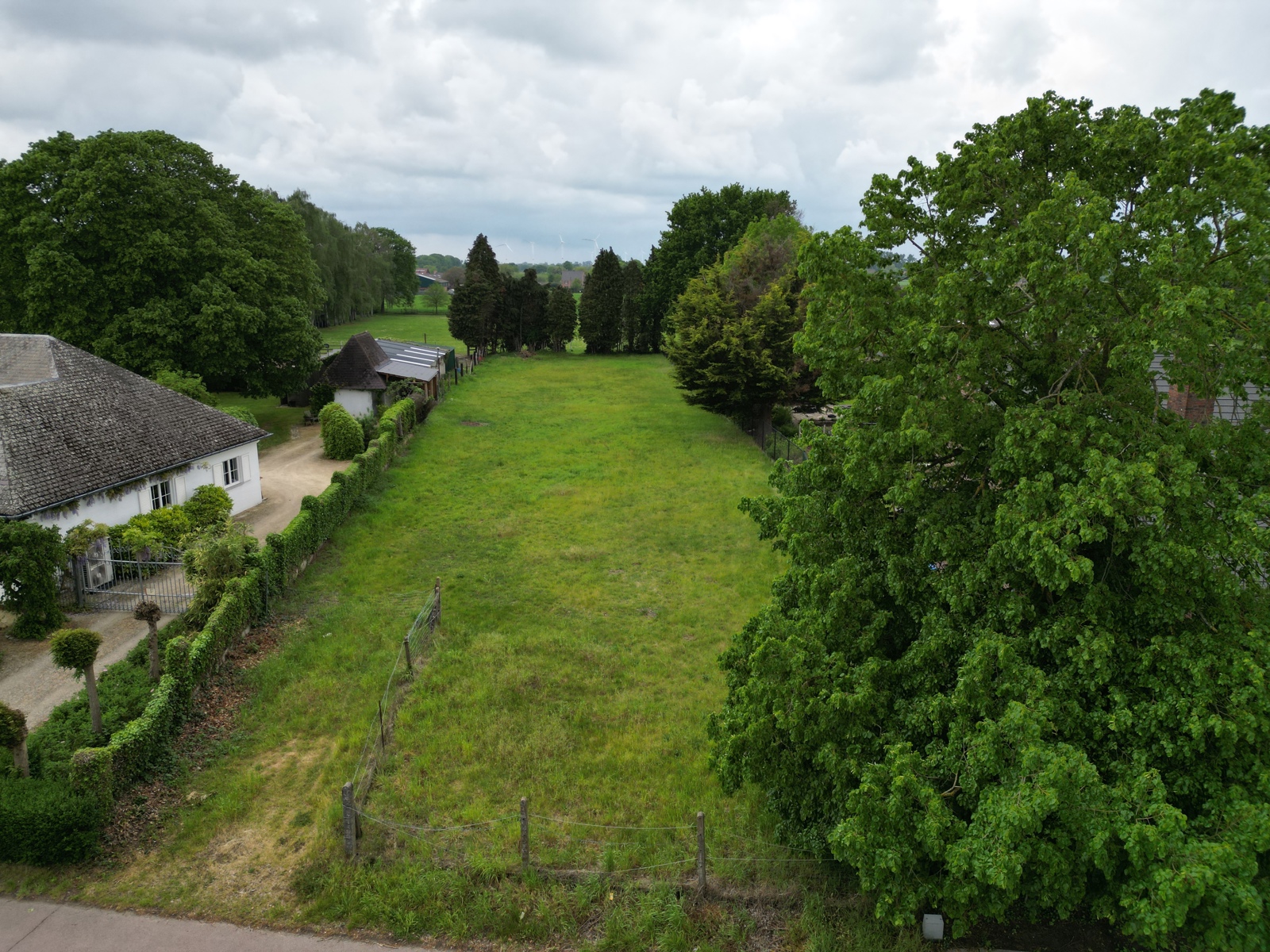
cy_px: 476
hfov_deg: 71.6
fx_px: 881
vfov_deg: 56.8
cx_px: 635
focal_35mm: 24
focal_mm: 6.72
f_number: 1.7
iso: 100
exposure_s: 1/1500
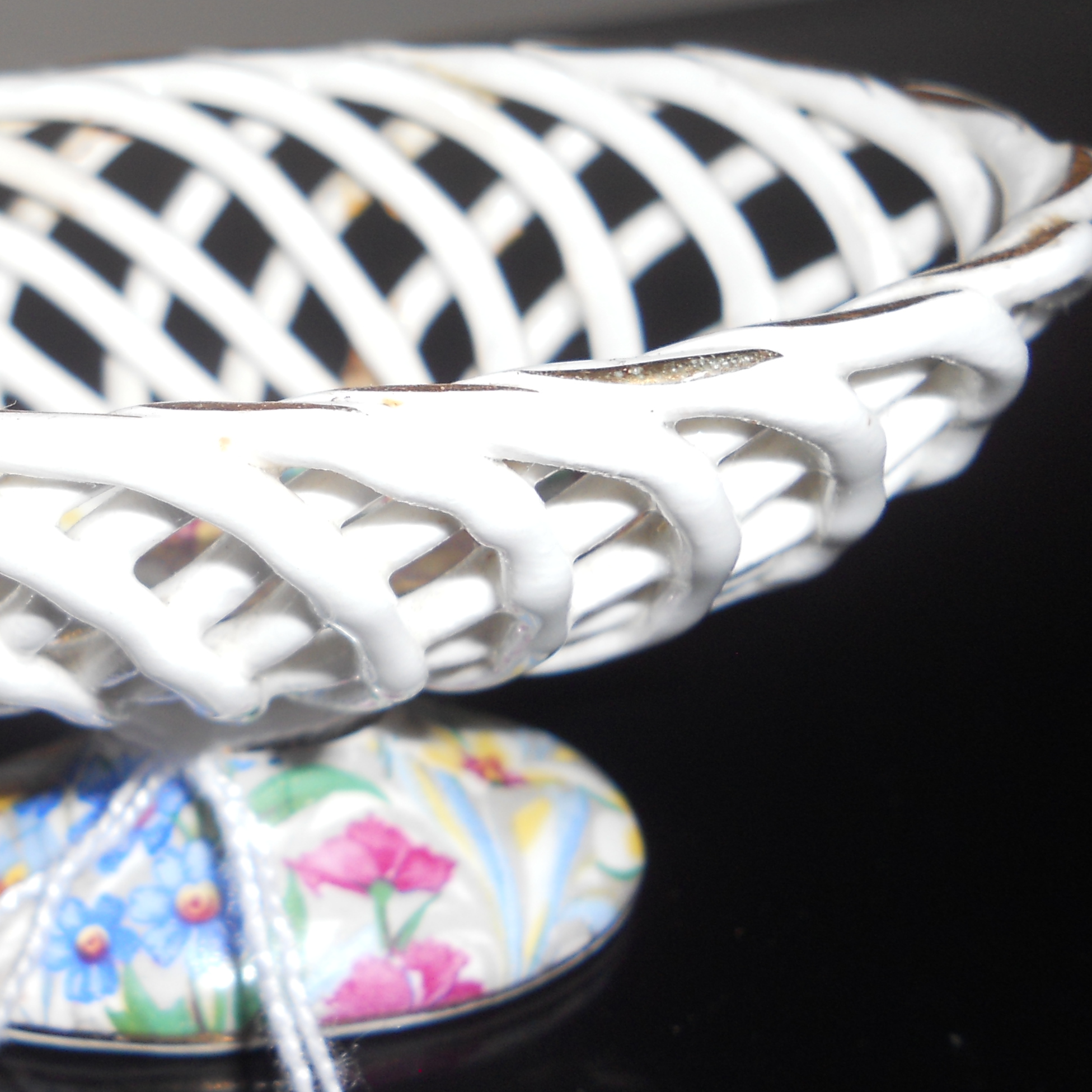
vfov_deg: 29.5
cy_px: 445
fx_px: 2070
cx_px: 50
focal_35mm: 58
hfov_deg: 28.1
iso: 80
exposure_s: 1/25
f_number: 8.8
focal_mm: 5.8
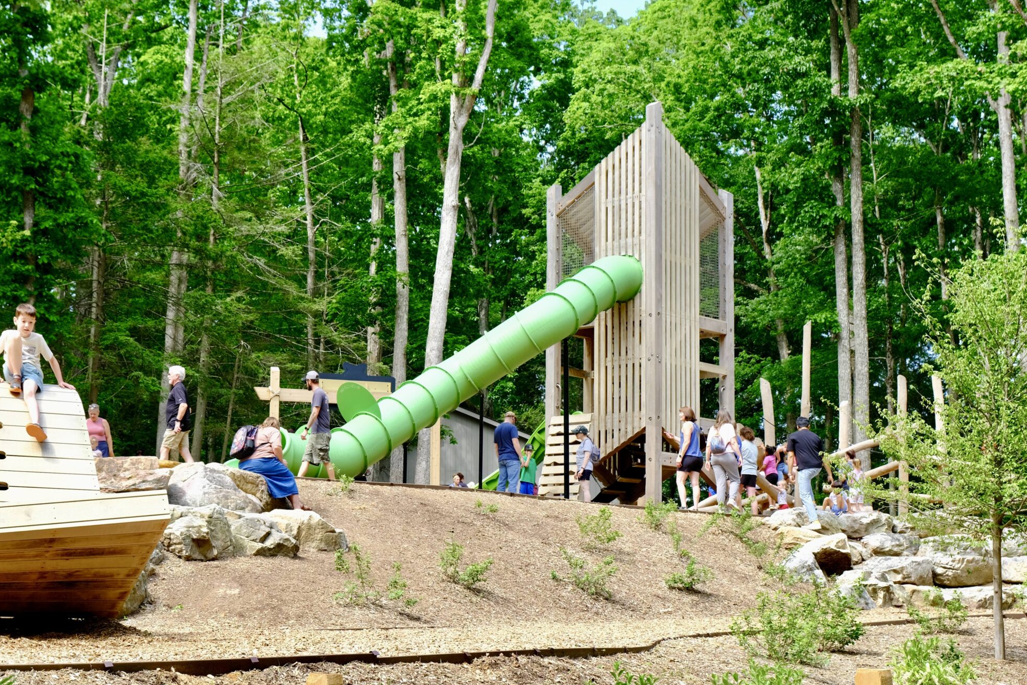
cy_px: 411
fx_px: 1683
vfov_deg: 23.0
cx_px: 385
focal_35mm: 59
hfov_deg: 33.8
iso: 160
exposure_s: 1/170
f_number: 5
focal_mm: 30.1
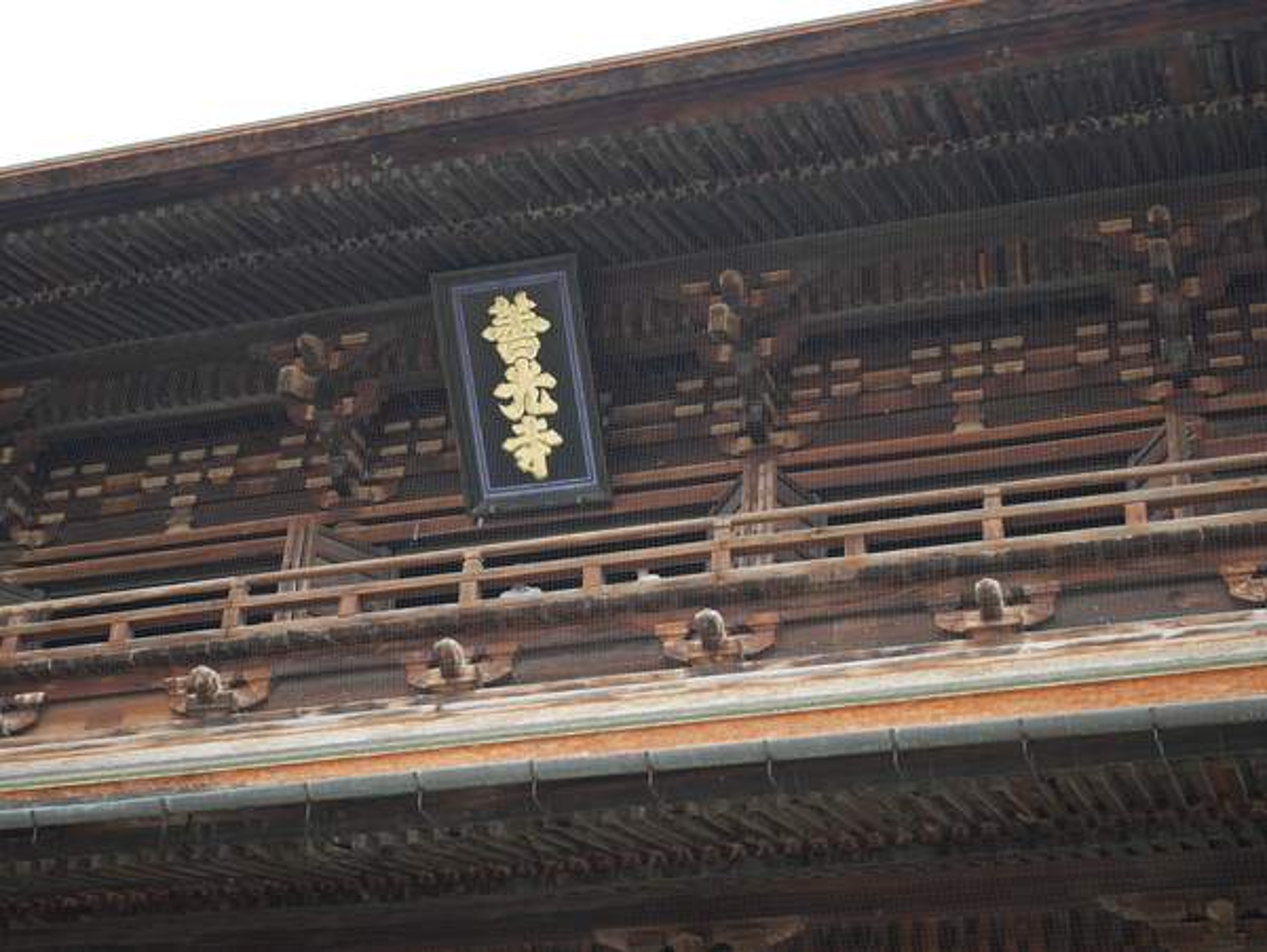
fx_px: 2344
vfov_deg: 23.0
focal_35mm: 64
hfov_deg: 30.2
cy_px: 476
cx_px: 634
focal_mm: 32
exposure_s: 1/125
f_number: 5.6
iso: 200
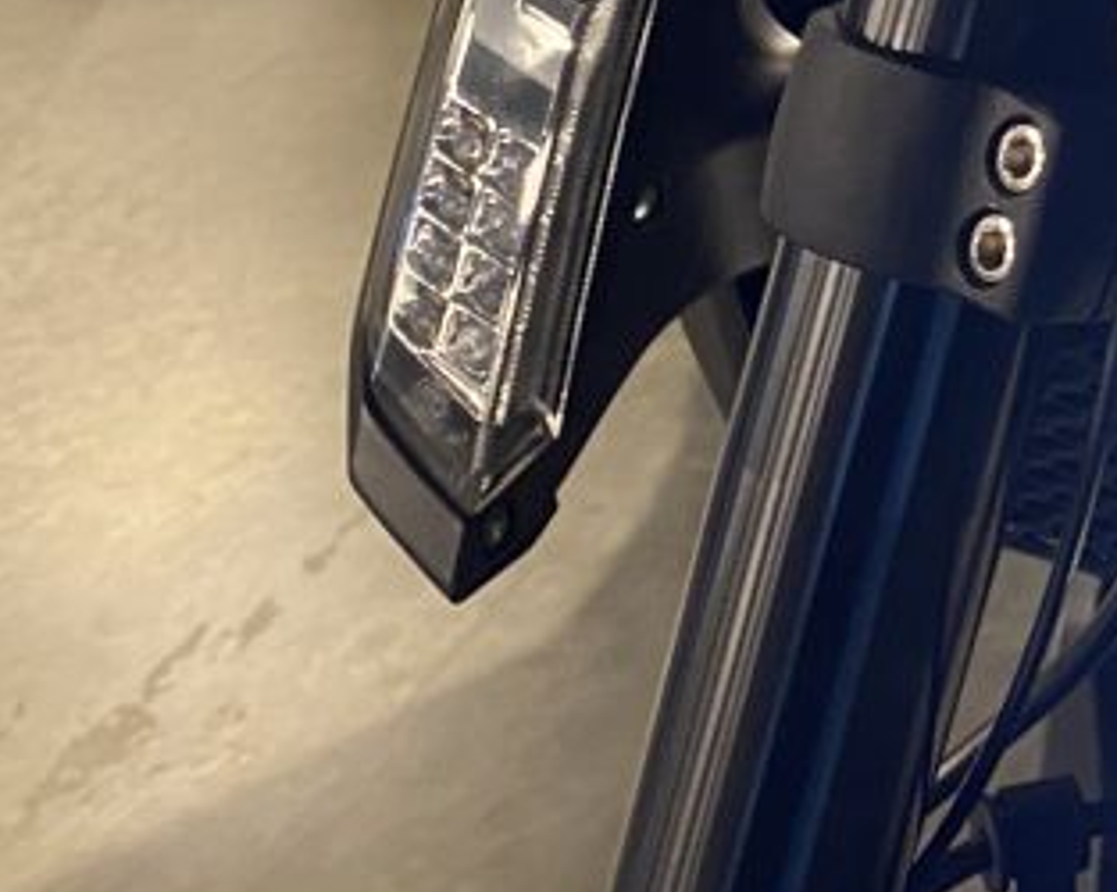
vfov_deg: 17.1
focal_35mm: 86
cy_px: -162
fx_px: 2841
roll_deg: +4.0
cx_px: 1881
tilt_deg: -25.3
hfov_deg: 18.5
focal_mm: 4.25
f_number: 1.8
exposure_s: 1/50
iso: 200
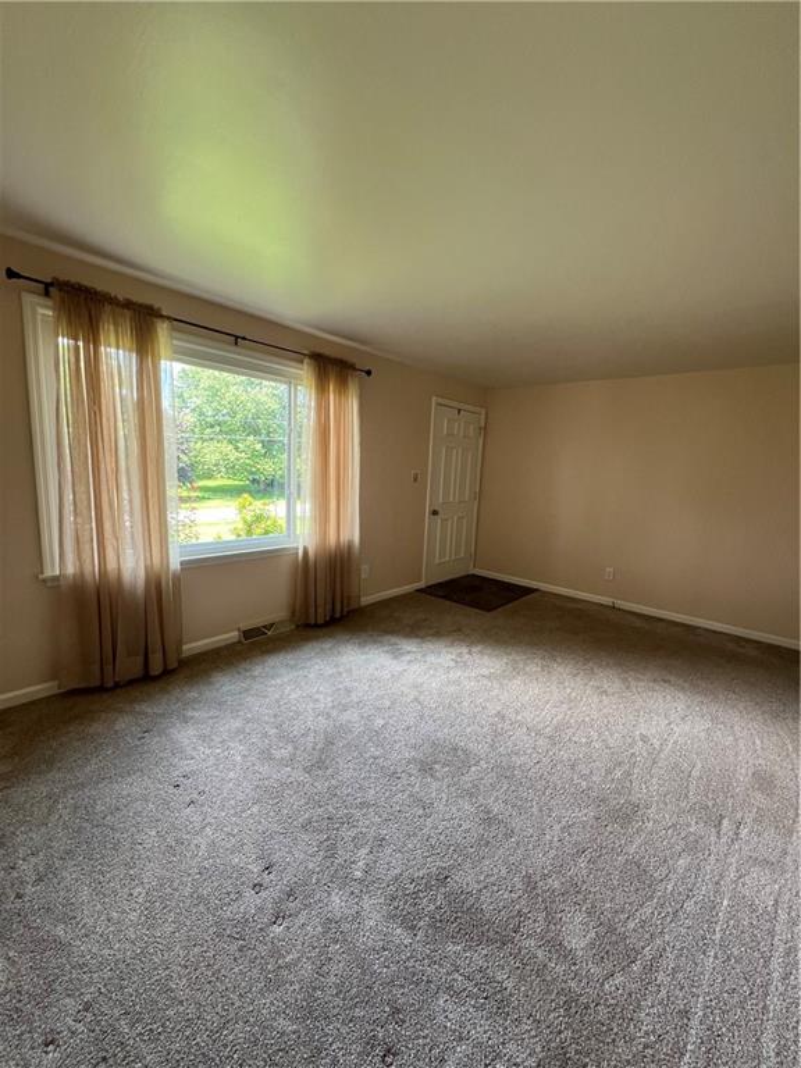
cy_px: 534
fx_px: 401
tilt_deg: -8.5
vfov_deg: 106.2
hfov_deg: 89.9
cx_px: 400
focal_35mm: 13
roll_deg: -1.6
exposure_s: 1/99
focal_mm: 1.57
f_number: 1.8
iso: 125
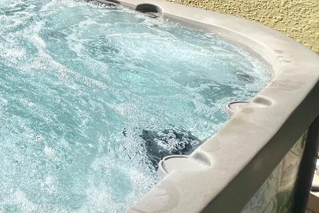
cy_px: -71
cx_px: -103
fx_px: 355
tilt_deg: -8.3
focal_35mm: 40
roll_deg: +1.0
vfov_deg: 27.4
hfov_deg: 33.8
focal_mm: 1.57
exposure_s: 1/1783
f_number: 1.8
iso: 32
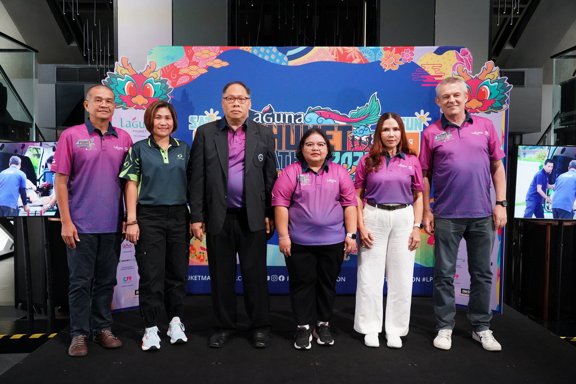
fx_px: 464
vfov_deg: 45.0
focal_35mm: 29
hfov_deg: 63.7
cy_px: 192
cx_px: 288
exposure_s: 1/500
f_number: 4
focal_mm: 29
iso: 10000
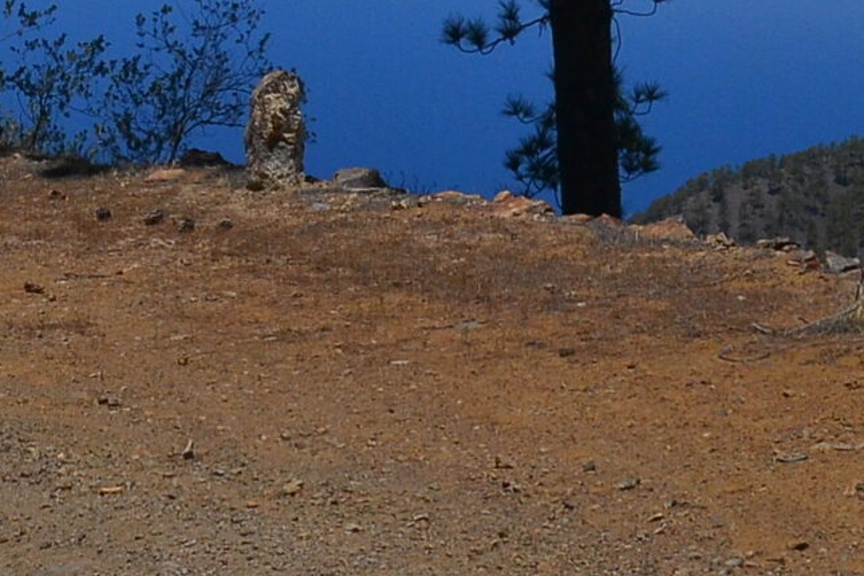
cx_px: 66
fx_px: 3432
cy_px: -435
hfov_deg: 14.2
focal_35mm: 143
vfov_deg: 9.2
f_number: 10
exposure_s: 1/2000
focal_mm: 24
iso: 400
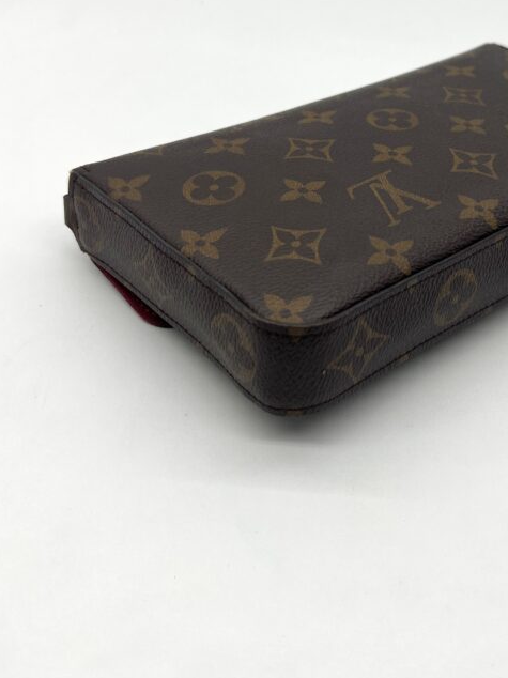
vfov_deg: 44.1
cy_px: 224
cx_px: 371
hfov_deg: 33.7
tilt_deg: -35.1
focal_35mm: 42
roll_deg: -8.1
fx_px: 822
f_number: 1.5
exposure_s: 1/374
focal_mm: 5.7
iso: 50
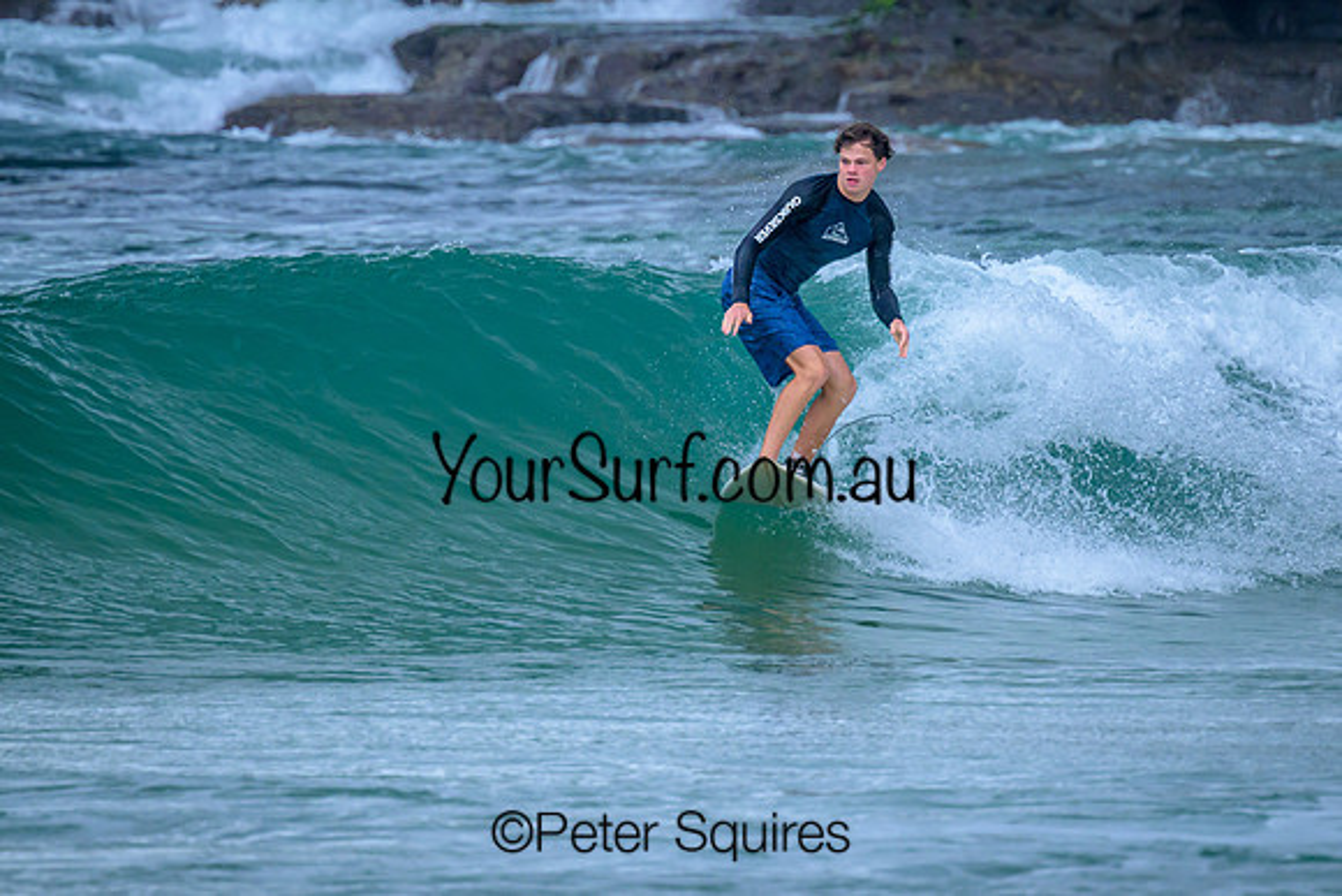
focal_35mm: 767
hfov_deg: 2.7
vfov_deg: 1.8
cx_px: 758
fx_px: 28615
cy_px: 355
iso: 1400
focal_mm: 560
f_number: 8
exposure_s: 1/2000
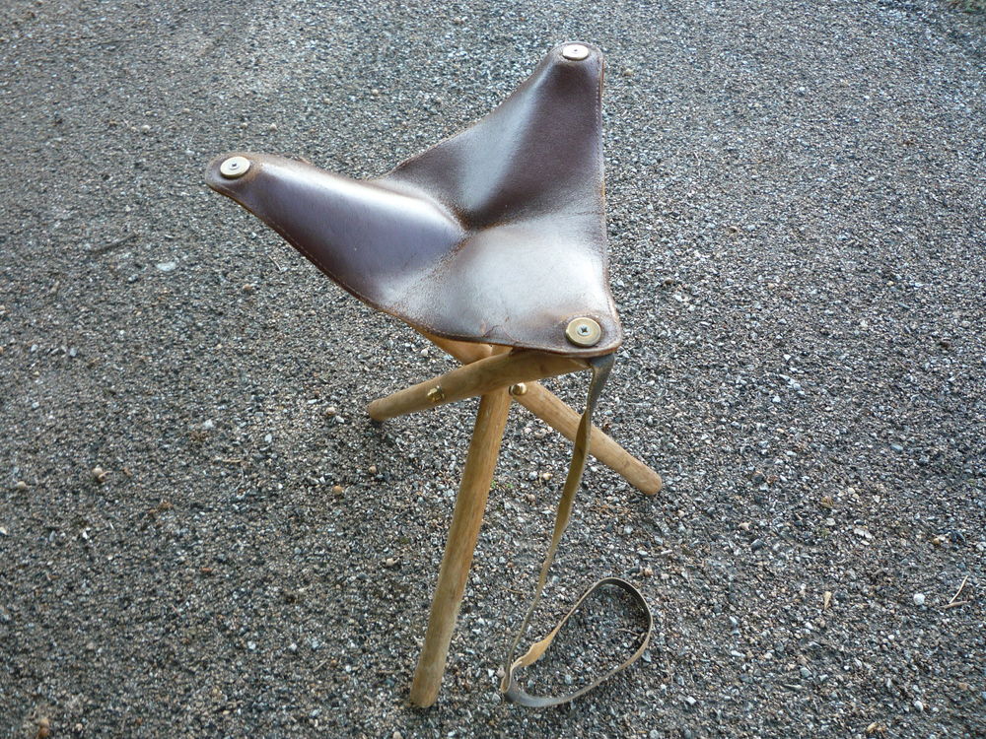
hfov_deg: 60.0
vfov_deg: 46.8
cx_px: 493
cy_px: 370
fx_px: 855
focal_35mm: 30
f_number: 3.3
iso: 100
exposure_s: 1/30
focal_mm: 5.2
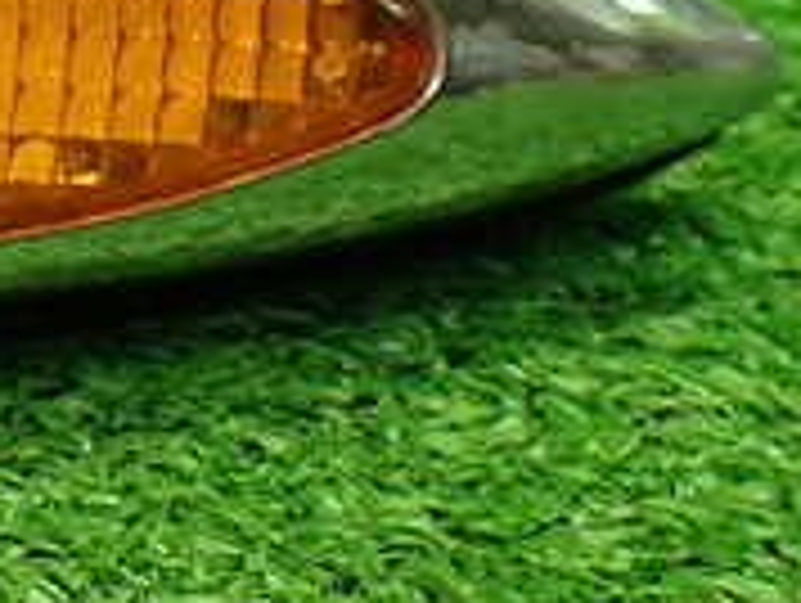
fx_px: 2340
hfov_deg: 17.9
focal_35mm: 101
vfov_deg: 14.5
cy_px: 45
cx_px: -288
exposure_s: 1/125
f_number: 2.3
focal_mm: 5.4
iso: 500
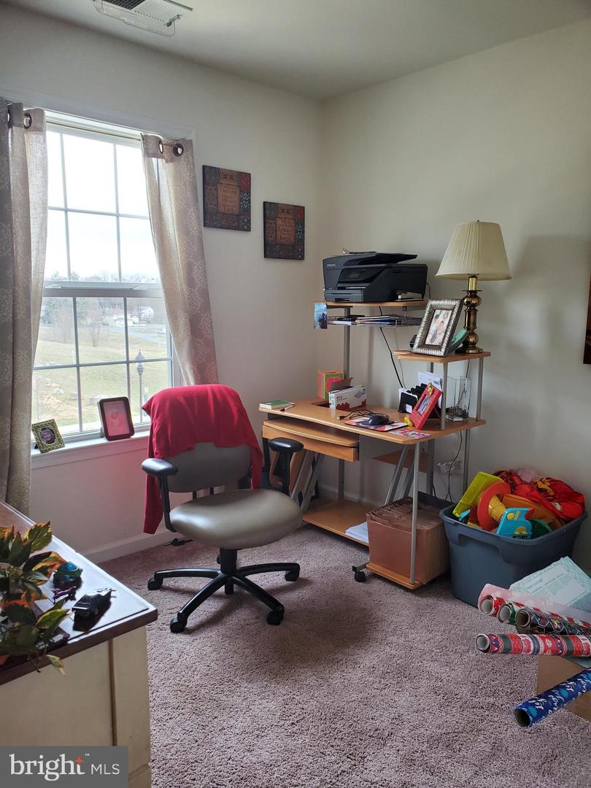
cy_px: 394
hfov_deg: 53.1
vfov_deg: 67.3
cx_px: 296
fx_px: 592
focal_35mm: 26
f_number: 2.4
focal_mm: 4.3
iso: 200
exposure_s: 1/72
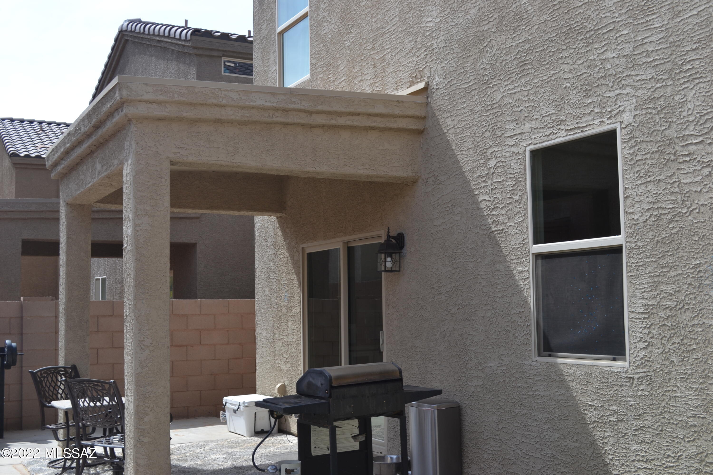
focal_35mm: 42
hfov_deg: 46.4
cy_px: 238
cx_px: 356
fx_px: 832
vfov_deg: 31.9
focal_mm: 28
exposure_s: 1/200
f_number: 7.1
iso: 100
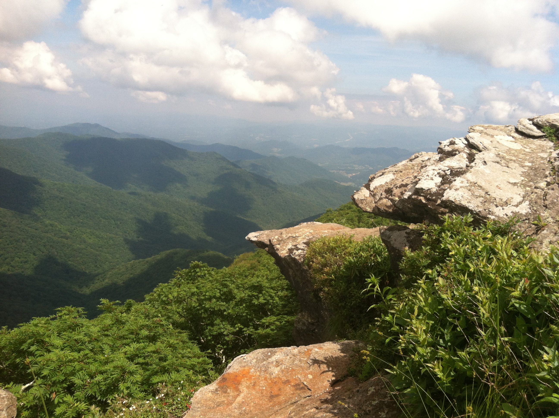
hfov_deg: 52.7
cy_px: 209
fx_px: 564
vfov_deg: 40.6
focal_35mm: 35
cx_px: 280
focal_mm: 3.85
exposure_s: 1/1200
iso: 80
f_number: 2.8
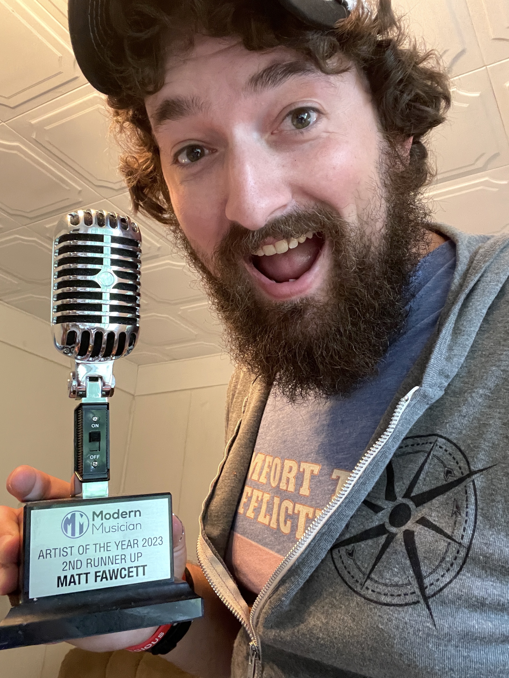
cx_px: 254
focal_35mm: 30
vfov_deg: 60.0
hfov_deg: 46.8
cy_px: 339
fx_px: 588
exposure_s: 1/17
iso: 640
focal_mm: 2.71
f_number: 2.2
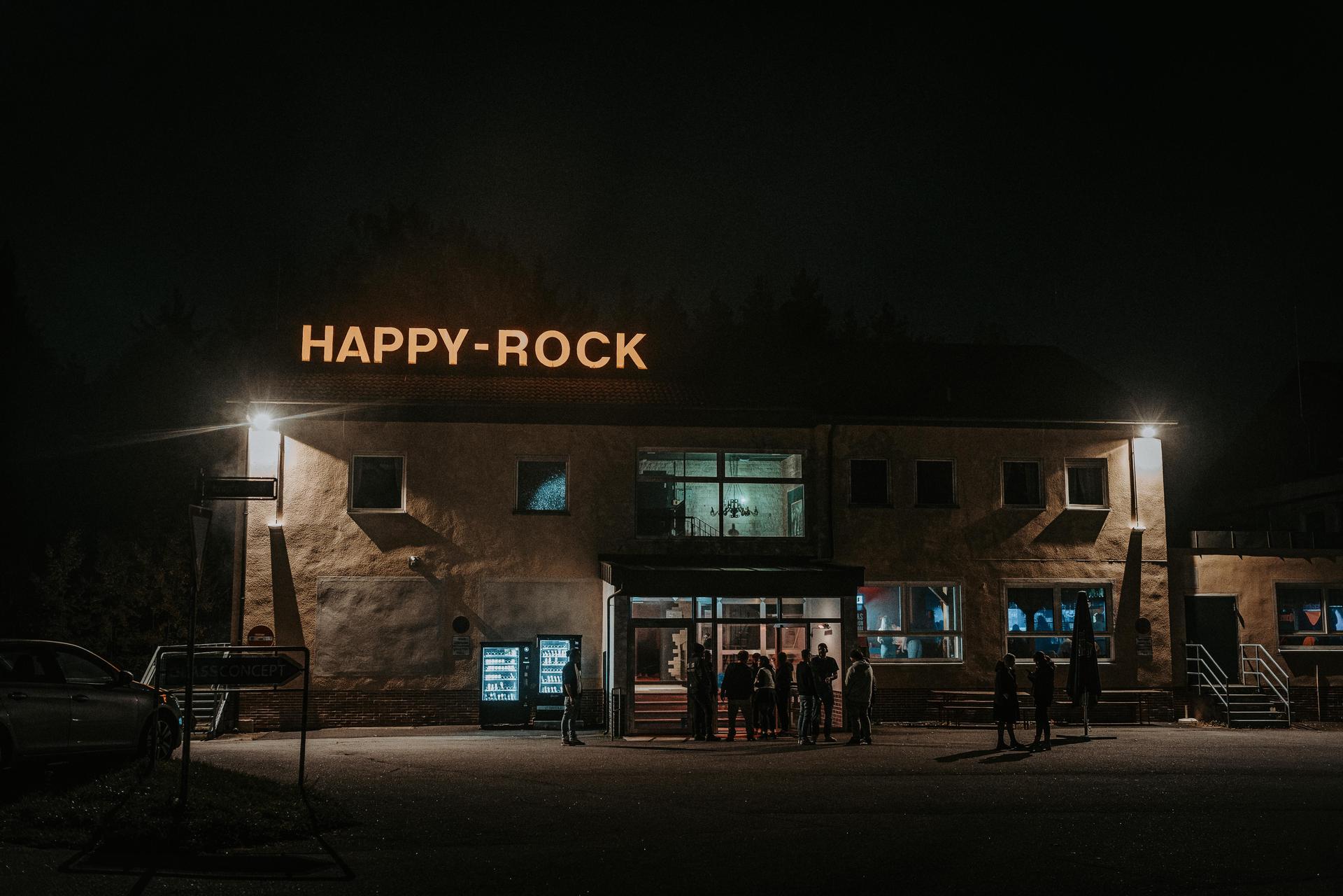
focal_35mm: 35
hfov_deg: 54.4
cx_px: 672
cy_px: 448
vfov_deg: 37.9
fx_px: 1306
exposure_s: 1/60
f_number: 2
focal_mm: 35
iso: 5000
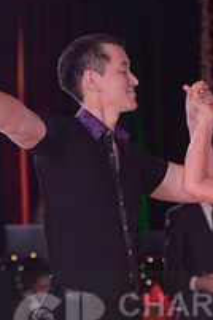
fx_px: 2618
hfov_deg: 4.7
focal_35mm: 295
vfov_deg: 7.0
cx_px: 217
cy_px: 325
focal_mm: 102
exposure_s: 1/200
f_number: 5.6
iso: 1250
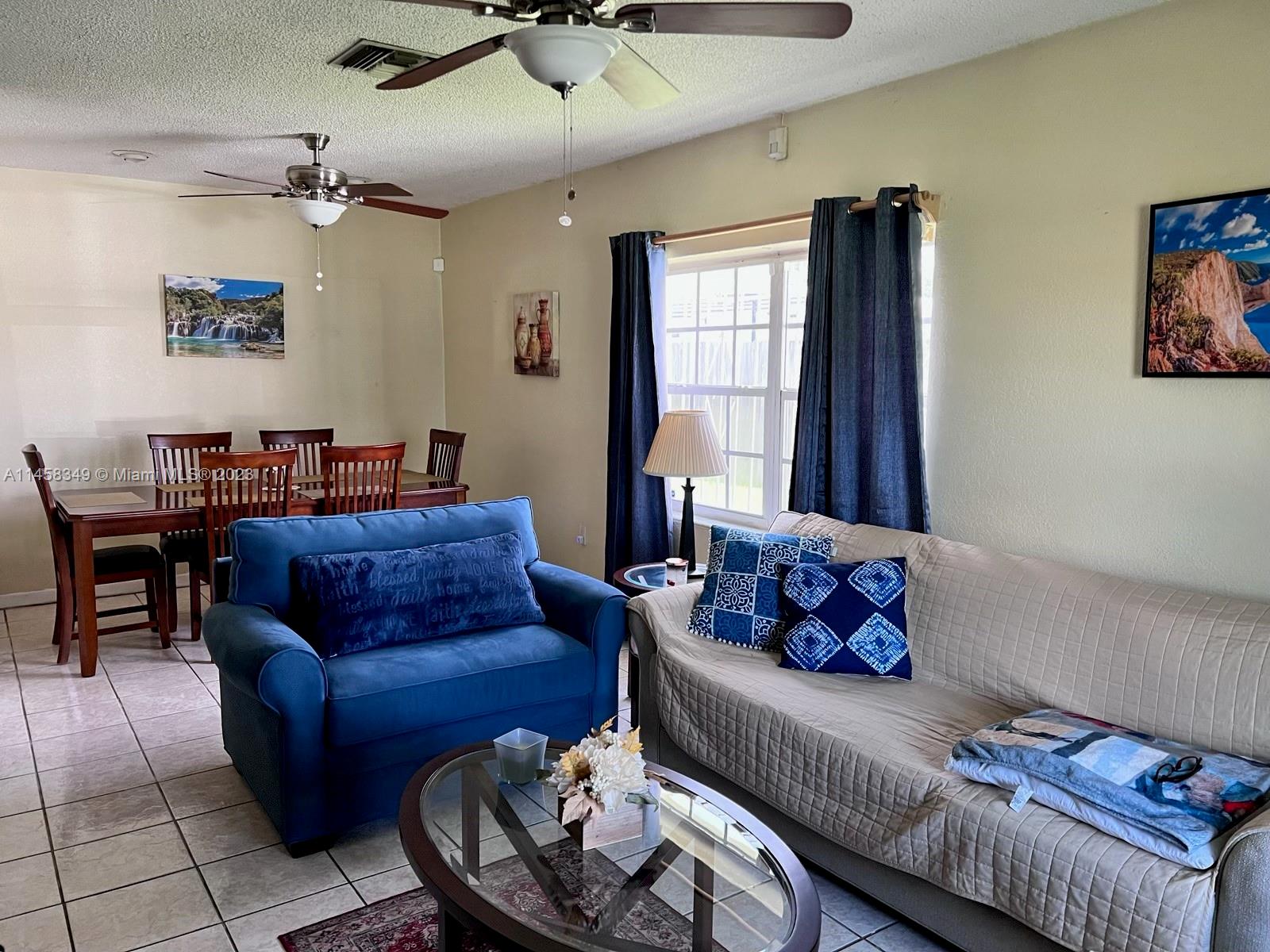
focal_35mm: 26
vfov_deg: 53.1
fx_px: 954
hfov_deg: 67.3
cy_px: 476
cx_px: 635
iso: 125
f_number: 1.5
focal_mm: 5.7
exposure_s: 1/94
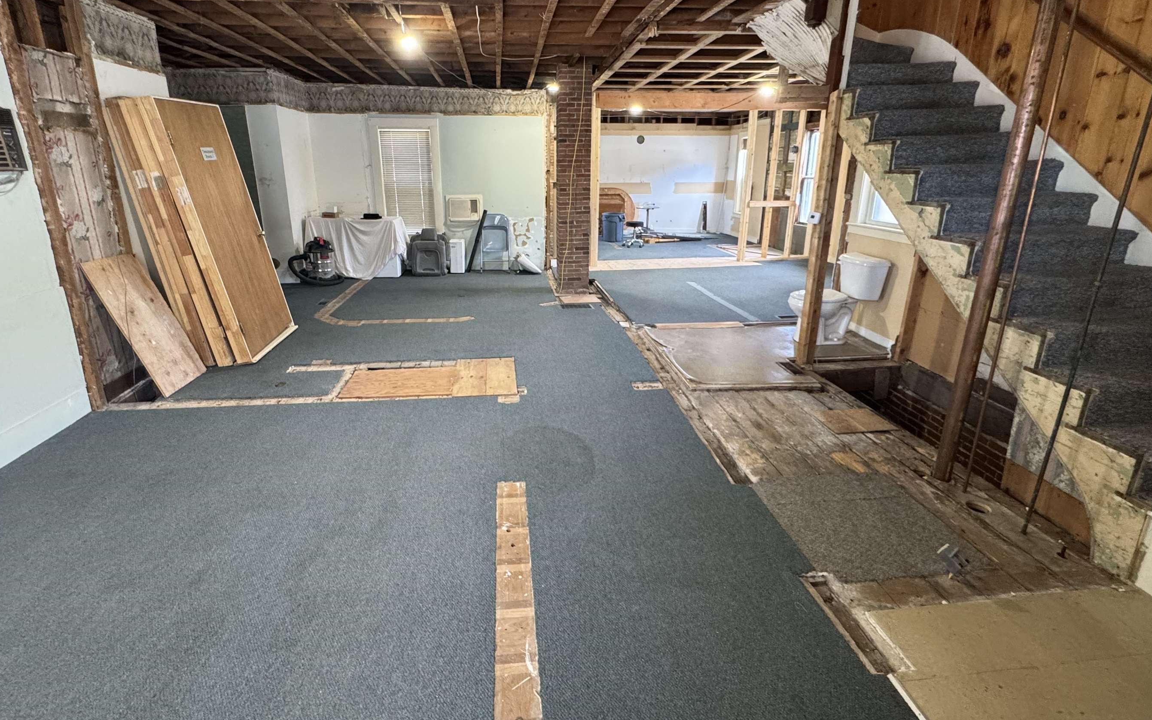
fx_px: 534
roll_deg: +0.5
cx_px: 546
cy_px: 311
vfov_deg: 67.7
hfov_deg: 94.3
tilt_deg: -15.1
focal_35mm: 17
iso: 400
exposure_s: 1/60
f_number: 2.2
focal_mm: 2.22
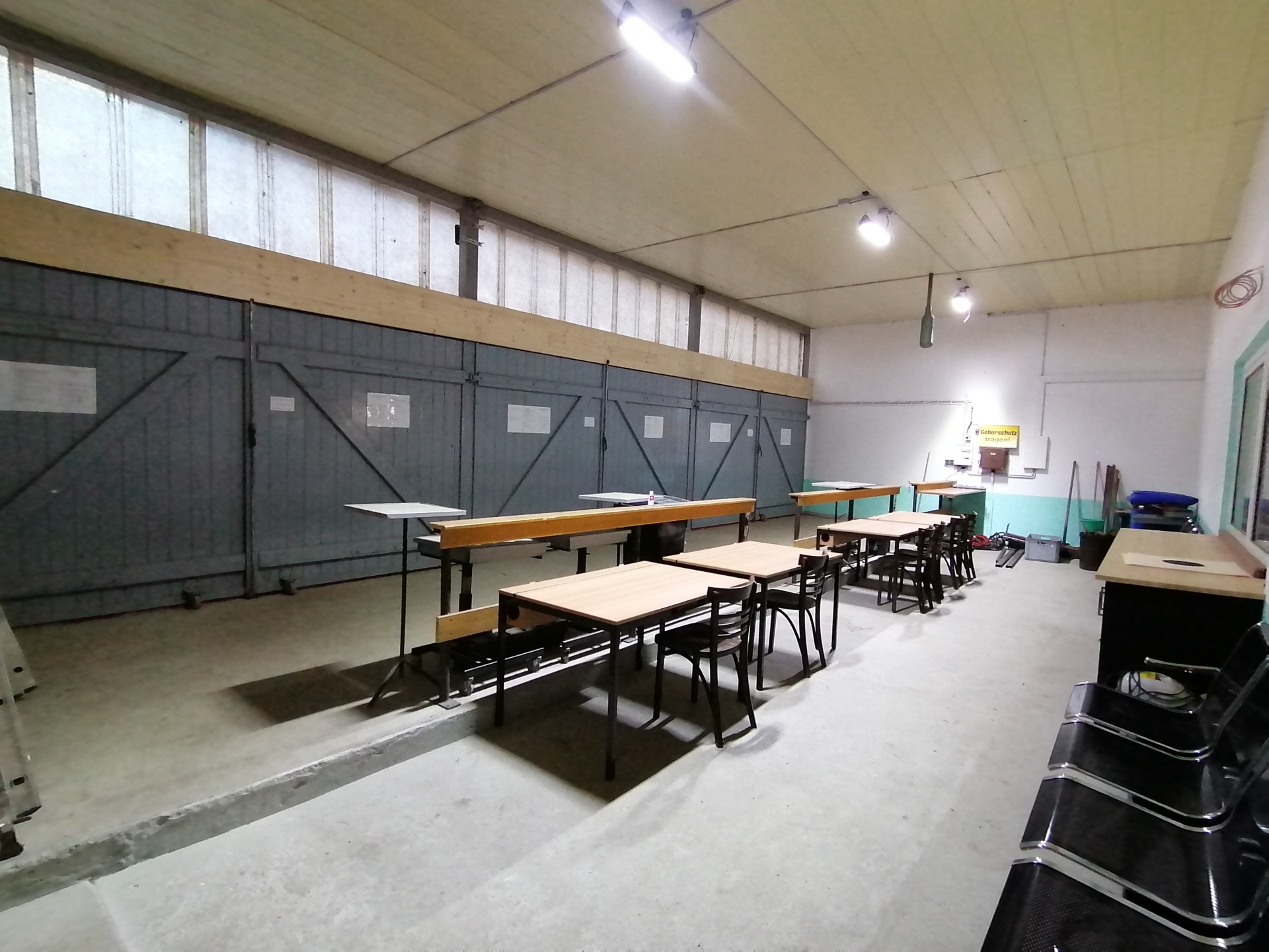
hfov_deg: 91.0
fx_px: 623
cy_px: 476
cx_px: 634
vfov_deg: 74.7
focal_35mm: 17
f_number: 2.4
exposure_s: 1/33.3
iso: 200
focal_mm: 2.7
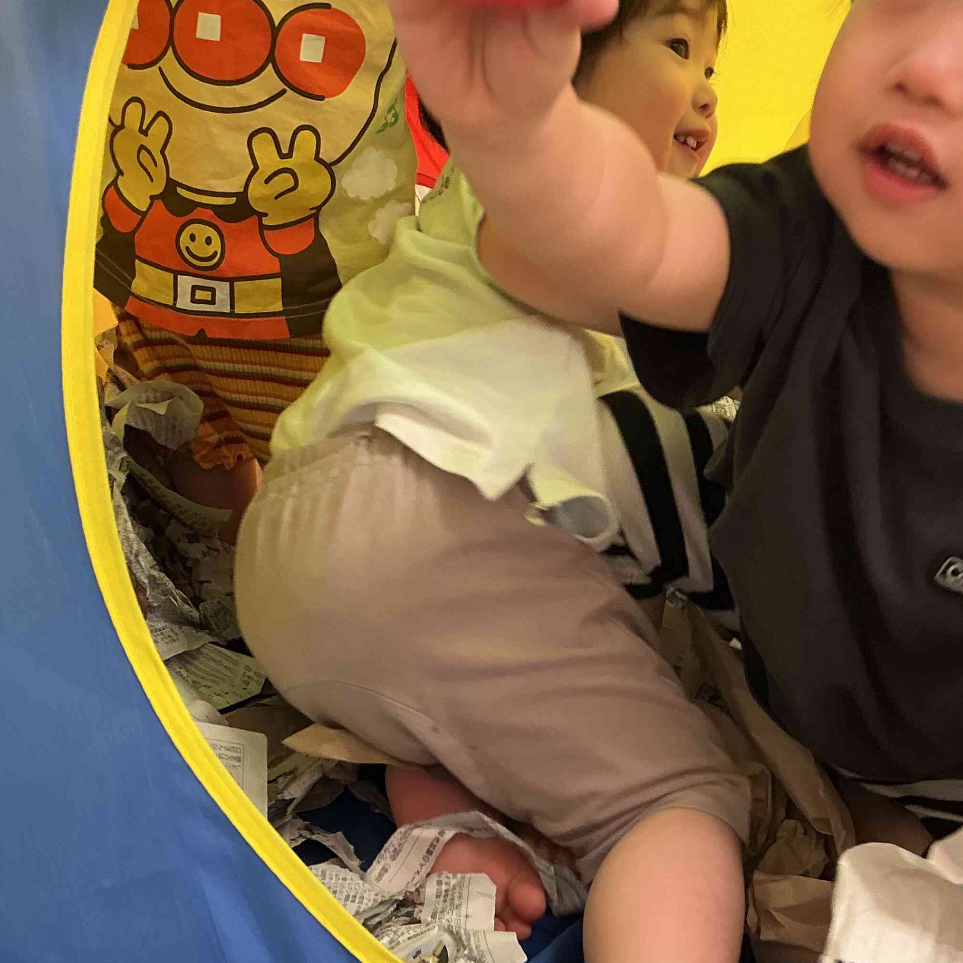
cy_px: 515
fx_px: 1605
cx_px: 541
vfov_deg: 33.4
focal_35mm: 51
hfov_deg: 33.4
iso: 40
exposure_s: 1/50
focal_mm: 3
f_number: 1.8
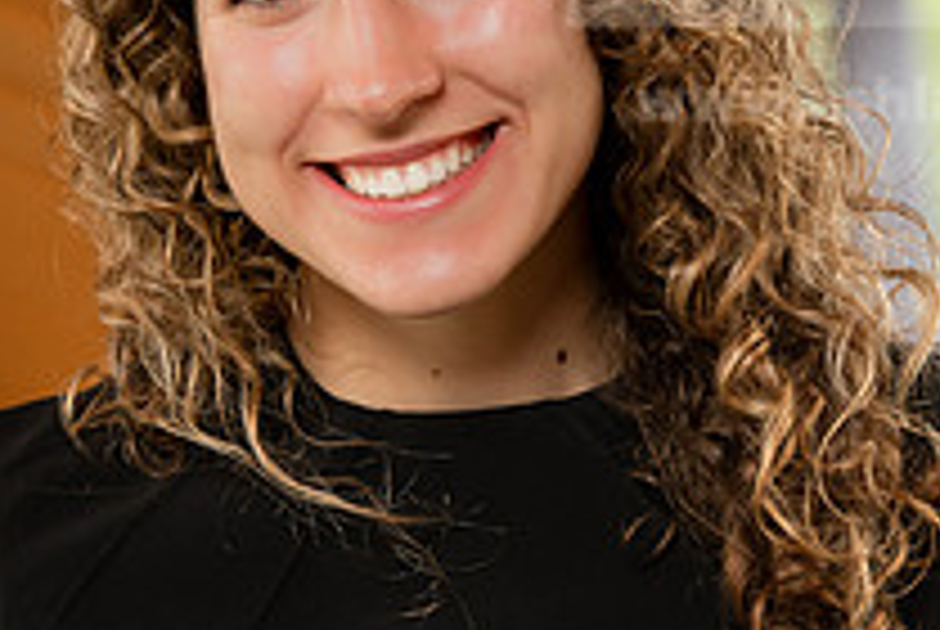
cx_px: 432
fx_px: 9413
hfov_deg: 5.7
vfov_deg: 3.8
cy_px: 196
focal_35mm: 360
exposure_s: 1/200
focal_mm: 130
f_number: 5.6
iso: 400
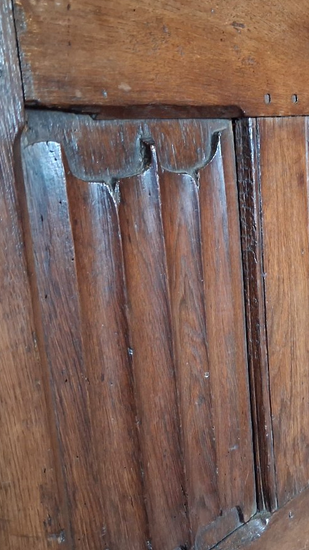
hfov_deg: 29.2
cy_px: 273
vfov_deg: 50.5
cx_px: 236
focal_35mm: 40
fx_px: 583
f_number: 1.8
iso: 1000
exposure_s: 1/20
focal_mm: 4
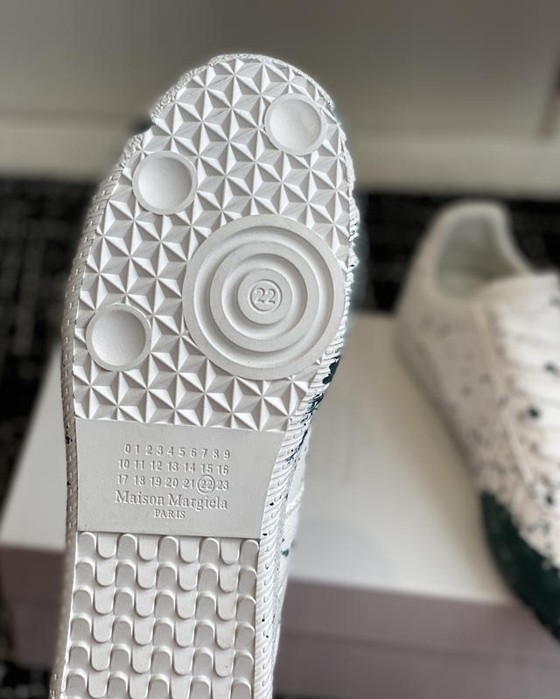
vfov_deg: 34.1
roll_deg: -6.7
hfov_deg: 27.6
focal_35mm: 55
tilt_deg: -43.6
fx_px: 1139
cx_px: 277
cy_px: 359
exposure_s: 1/256
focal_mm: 6
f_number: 2
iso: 20
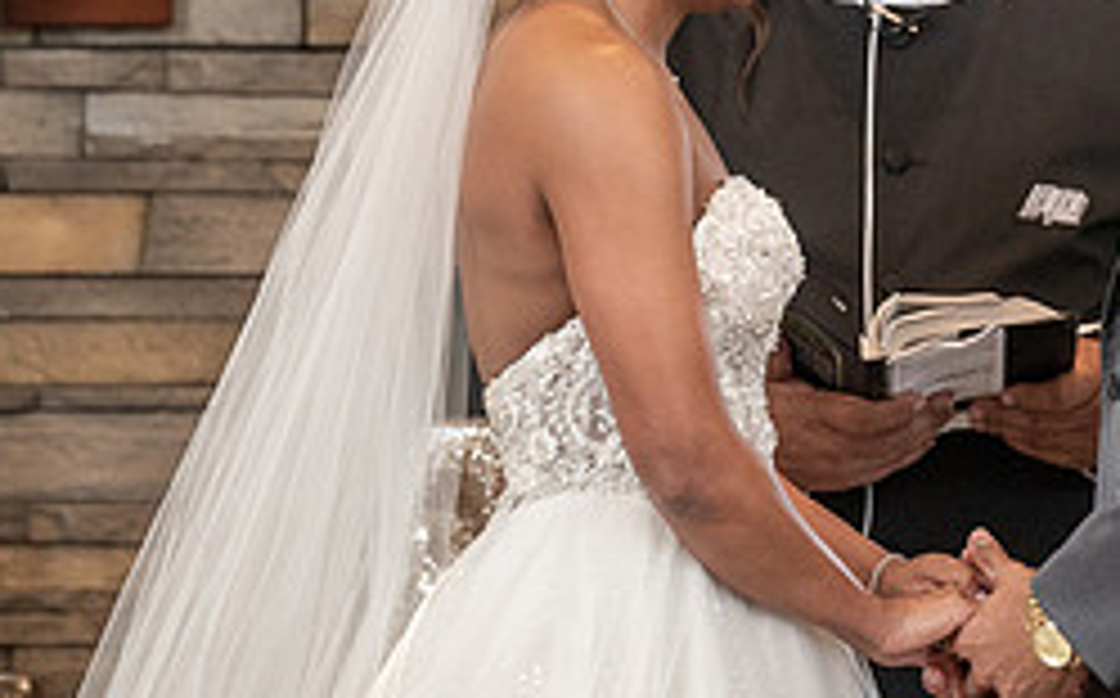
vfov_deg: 2.3
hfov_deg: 3.7
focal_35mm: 570
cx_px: 913
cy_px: -115
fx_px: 17379
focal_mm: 198
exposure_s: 1/200
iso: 2000
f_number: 4
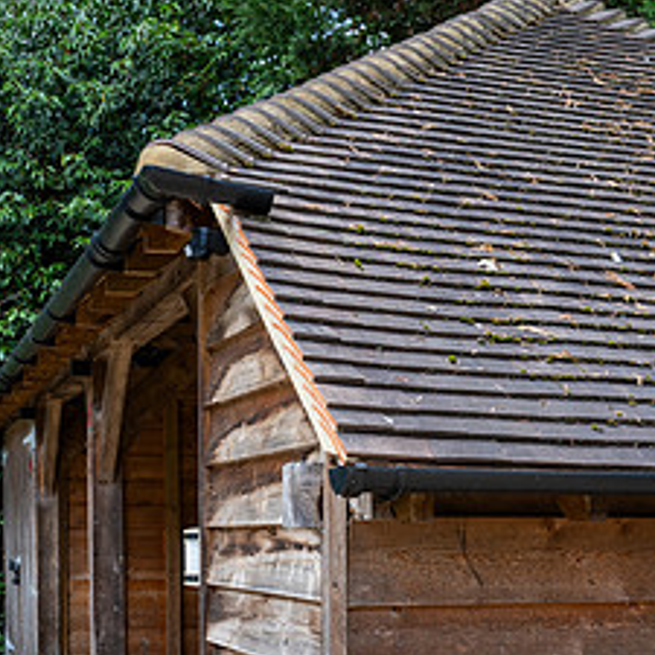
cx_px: 375
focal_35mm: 63
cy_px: 641
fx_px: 1349
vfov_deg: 26.0
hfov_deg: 27.3
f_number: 7.1
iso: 200
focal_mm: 24
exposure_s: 1/25
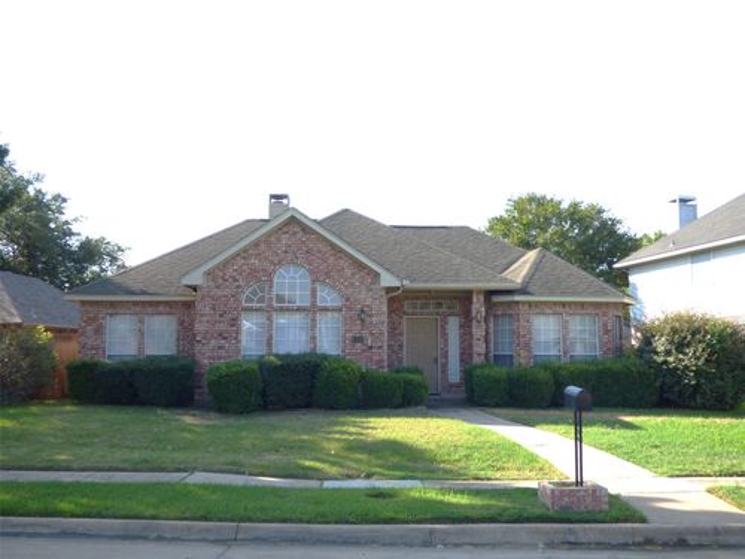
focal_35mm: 35
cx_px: 372
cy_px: 280
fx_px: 753
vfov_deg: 40.7
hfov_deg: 52.6
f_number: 3.4
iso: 100
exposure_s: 1/500
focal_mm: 6.18
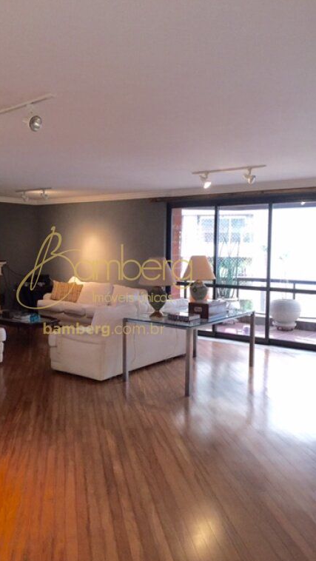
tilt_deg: -2.1
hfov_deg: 36.3
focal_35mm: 32
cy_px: 282
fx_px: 476
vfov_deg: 61.0
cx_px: 104
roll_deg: -0.3
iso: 250
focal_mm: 4.15
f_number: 2.2
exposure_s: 1/30
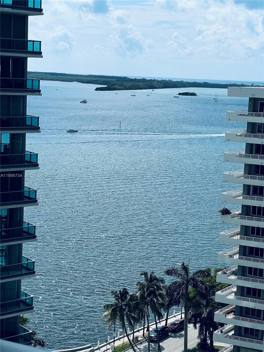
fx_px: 783
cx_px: 132
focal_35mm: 77
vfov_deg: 25.3
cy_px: 176
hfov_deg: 19.1
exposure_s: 1/1357
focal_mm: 9
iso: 32
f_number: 2.8
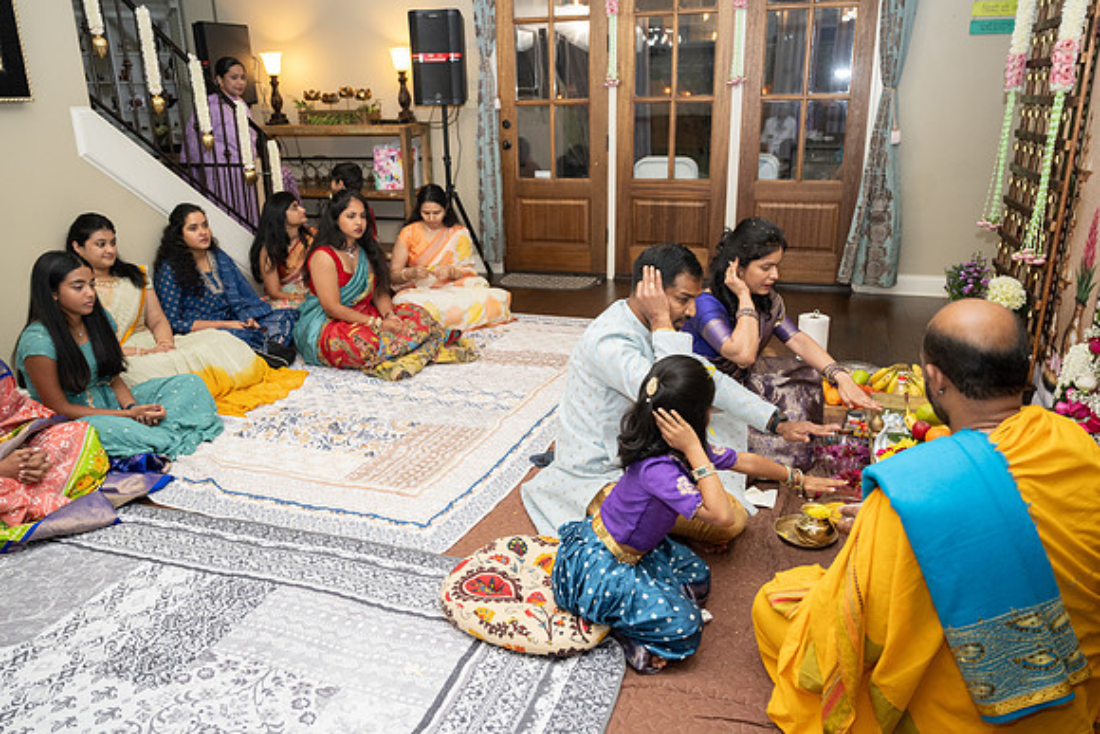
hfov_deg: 67.1
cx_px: 550
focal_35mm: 27
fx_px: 830
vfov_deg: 47.7
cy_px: 367
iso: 1000
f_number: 3.2
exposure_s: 1/160
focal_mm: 26
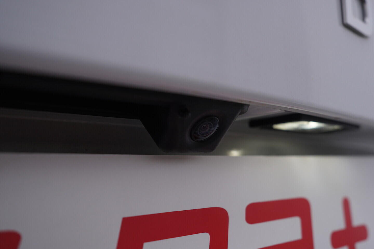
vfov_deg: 36.9
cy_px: 124
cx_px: 187
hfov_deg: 53.1
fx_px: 374
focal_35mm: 36
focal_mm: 24
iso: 125
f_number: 4
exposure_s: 1/80
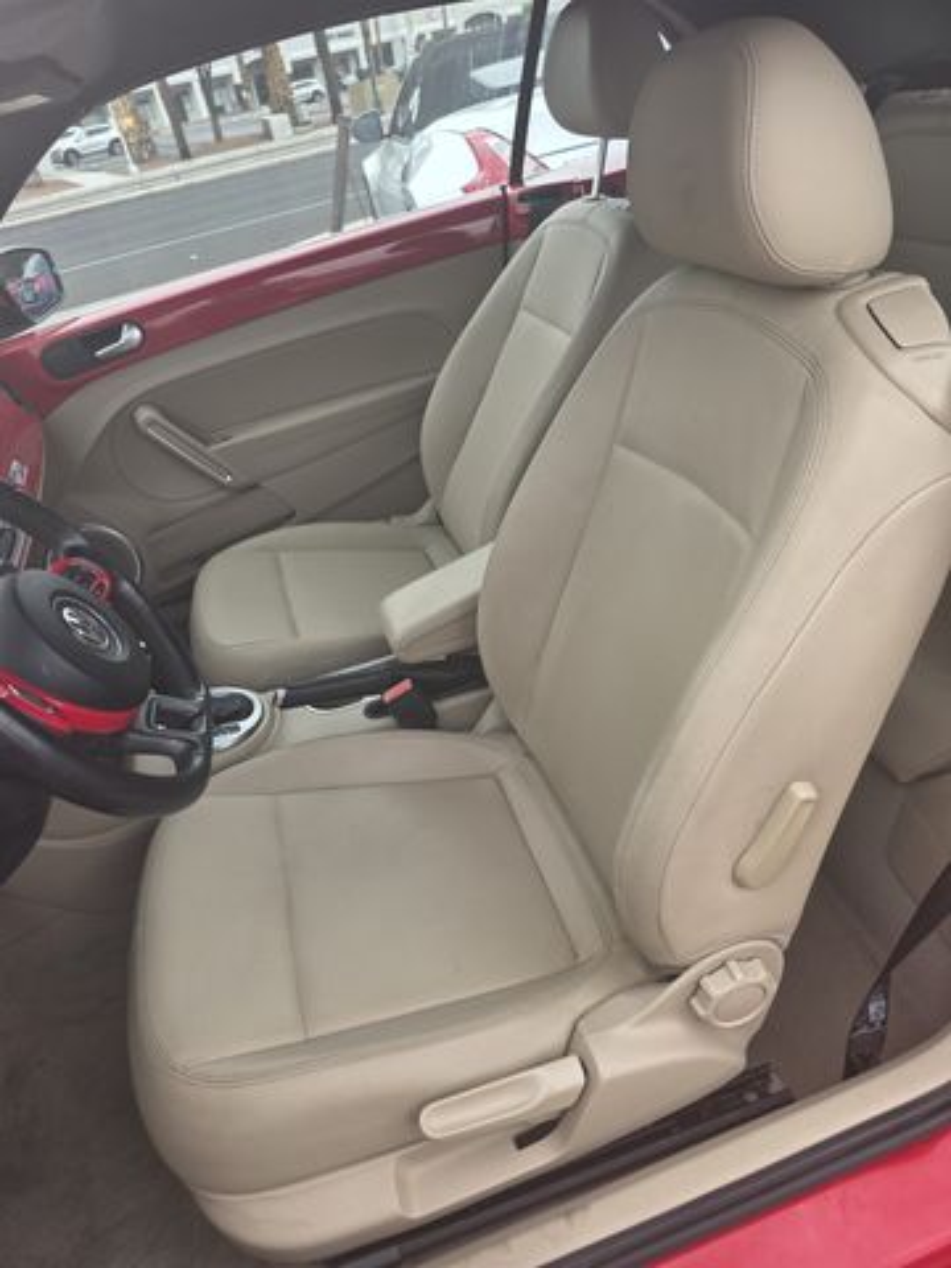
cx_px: 476
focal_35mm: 23
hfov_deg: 58.9
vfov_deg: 73.9
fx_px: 843
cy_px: 634
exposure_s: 1/180
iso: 50
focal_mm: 6.3
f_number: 1.7
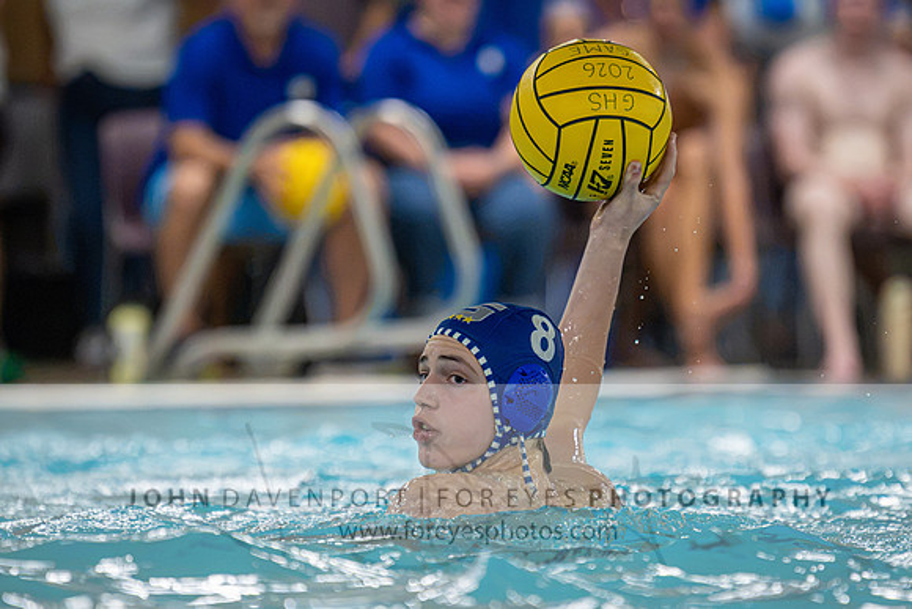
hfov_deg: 4.9
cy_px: 340
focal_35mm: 424
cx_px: 576
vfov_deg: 3.2
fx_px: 10745
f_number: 4
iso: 11400
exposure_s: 1/1000
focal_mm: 280
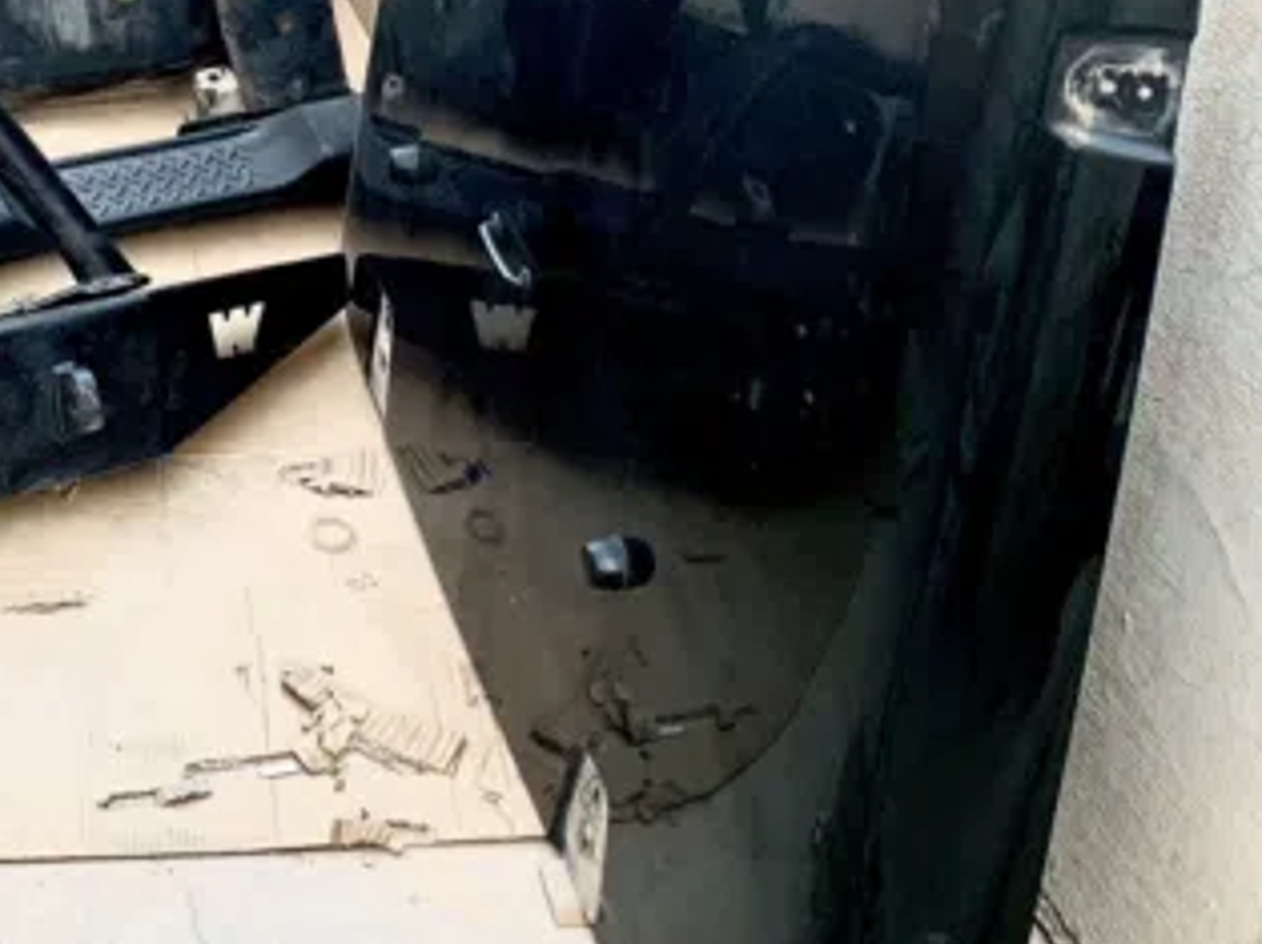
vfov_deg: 27.3
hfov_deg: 33.3
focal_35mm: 53
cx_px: 12
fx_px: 1931
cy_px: 297
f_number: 1.8
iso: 100
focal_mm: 4.25
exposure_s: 1/94
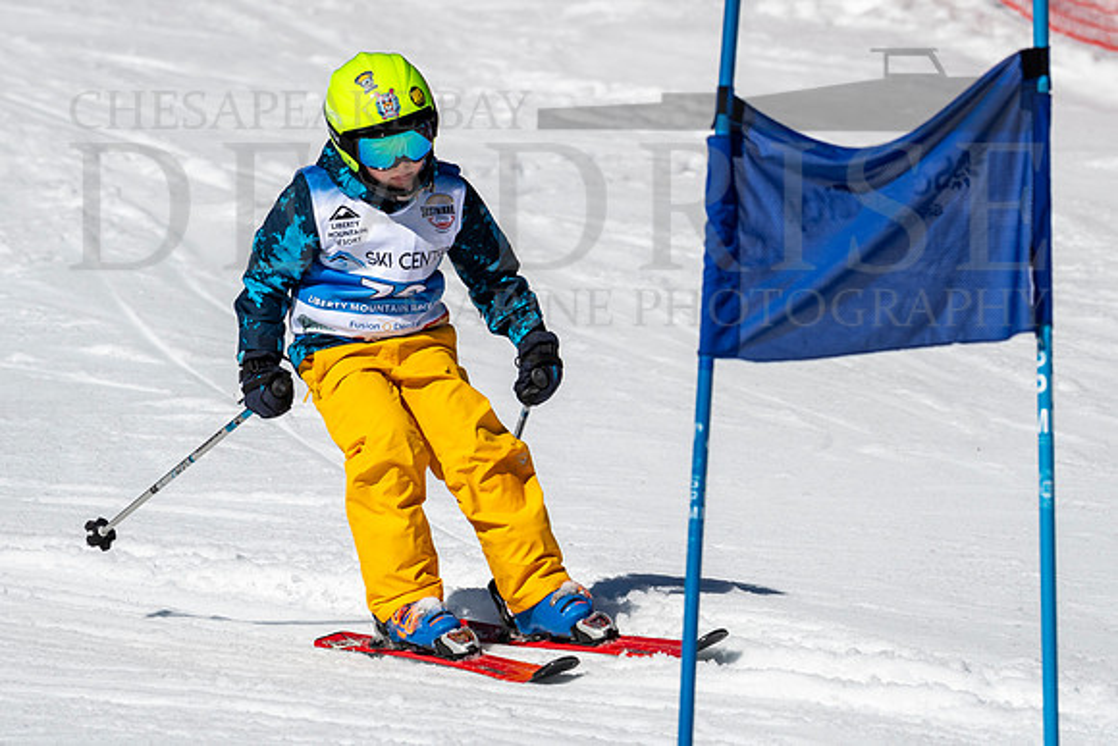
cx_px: 518
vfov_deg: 1.8
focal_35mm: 780
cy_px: 414
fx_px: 24219
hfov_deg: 2.6
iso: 200
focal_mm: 400
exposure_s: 1/2000
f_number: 8
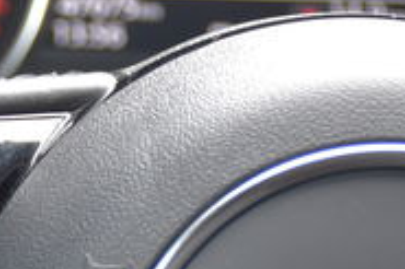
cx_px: -151
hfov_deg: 6.6
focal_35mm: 308
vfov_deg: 4.4
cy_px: 353
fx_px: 3462
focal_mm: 38
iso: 400
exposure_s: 1/80
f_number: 4.2
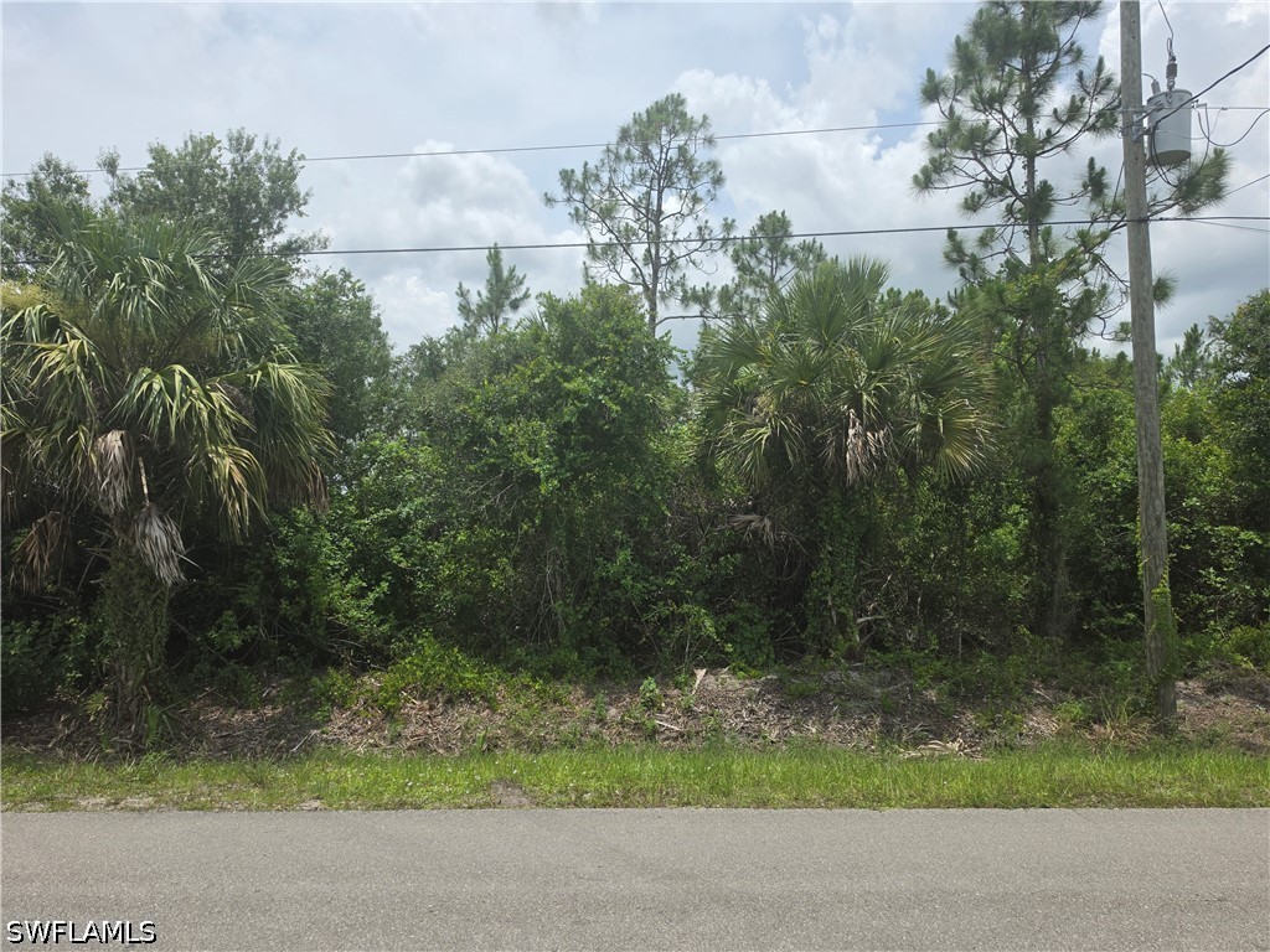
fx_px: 844
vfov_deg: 58.9
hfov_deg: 73.9
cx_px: 635
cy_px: 476
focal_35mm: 23
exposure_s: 1/7939
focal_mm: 6.5
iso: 50
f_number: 1.4
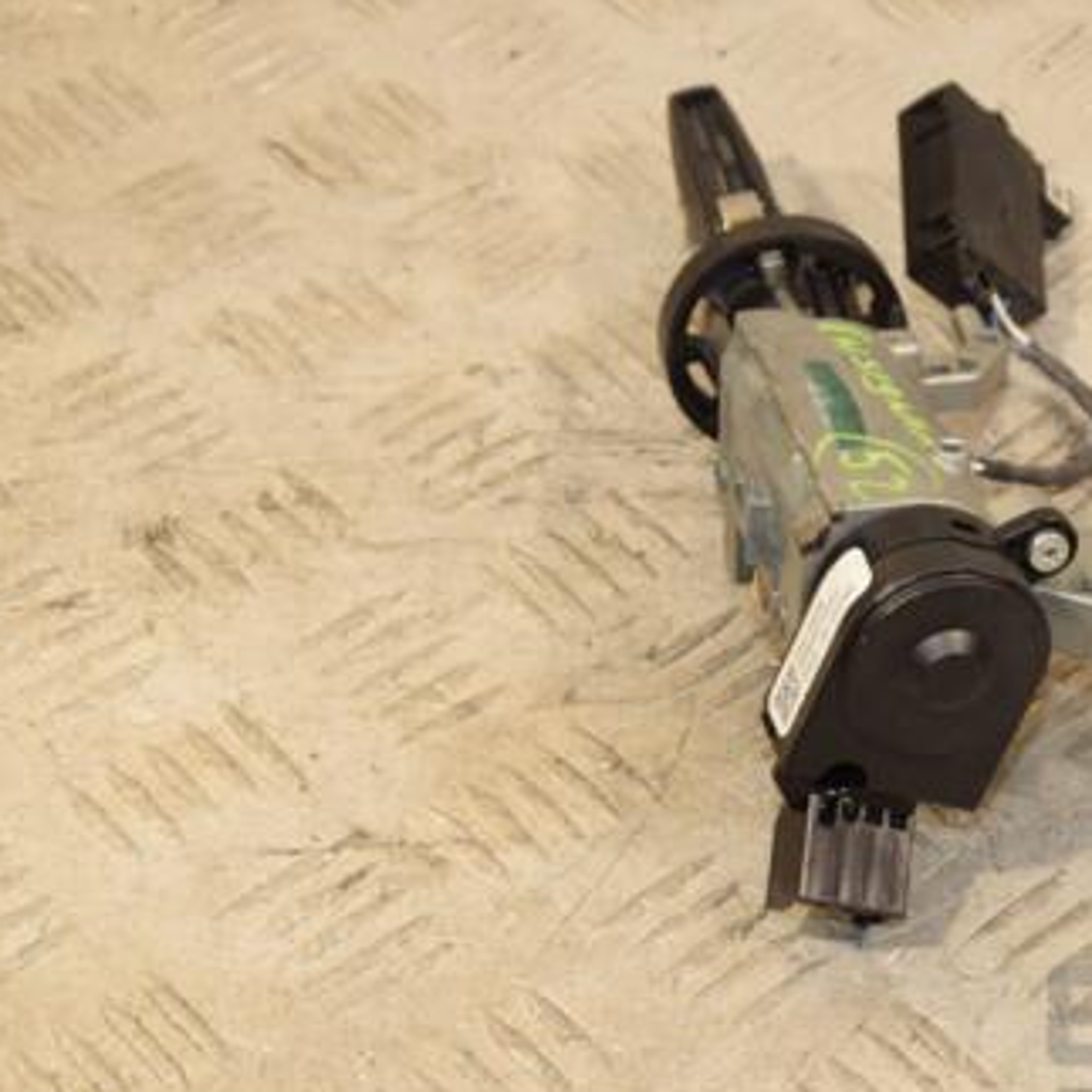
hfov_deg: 19.0
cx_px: 984
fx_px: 3212
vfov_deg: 19.3
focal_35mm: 90
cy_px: 565
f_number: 7.1
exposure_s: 1/200
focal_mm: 38
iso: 800
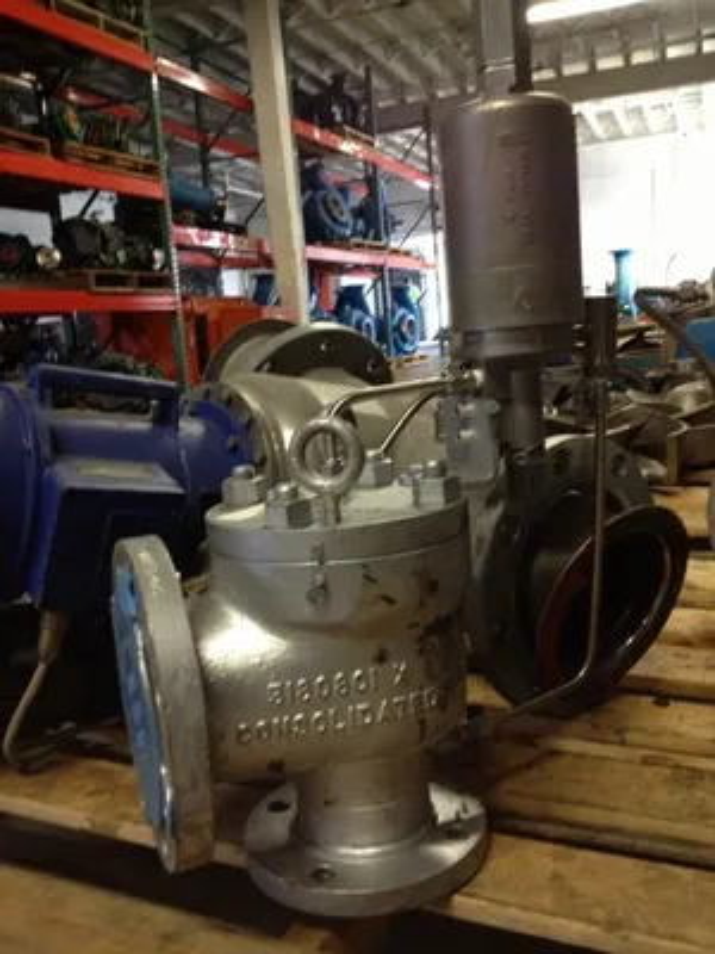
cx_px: 358
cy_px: 477
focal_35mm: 35
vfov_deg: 52.6
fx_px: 964
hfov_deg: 40.7
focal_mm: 4.28
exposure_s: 1/20
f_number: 2.4
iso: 250
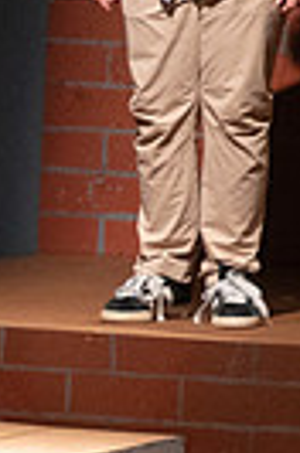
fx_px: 17565
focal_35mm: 1398
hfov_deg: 1.0
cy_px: 443
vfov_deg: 1.5
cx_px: -648
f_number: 6.3
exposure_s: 1/200
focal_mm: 320
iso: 10000
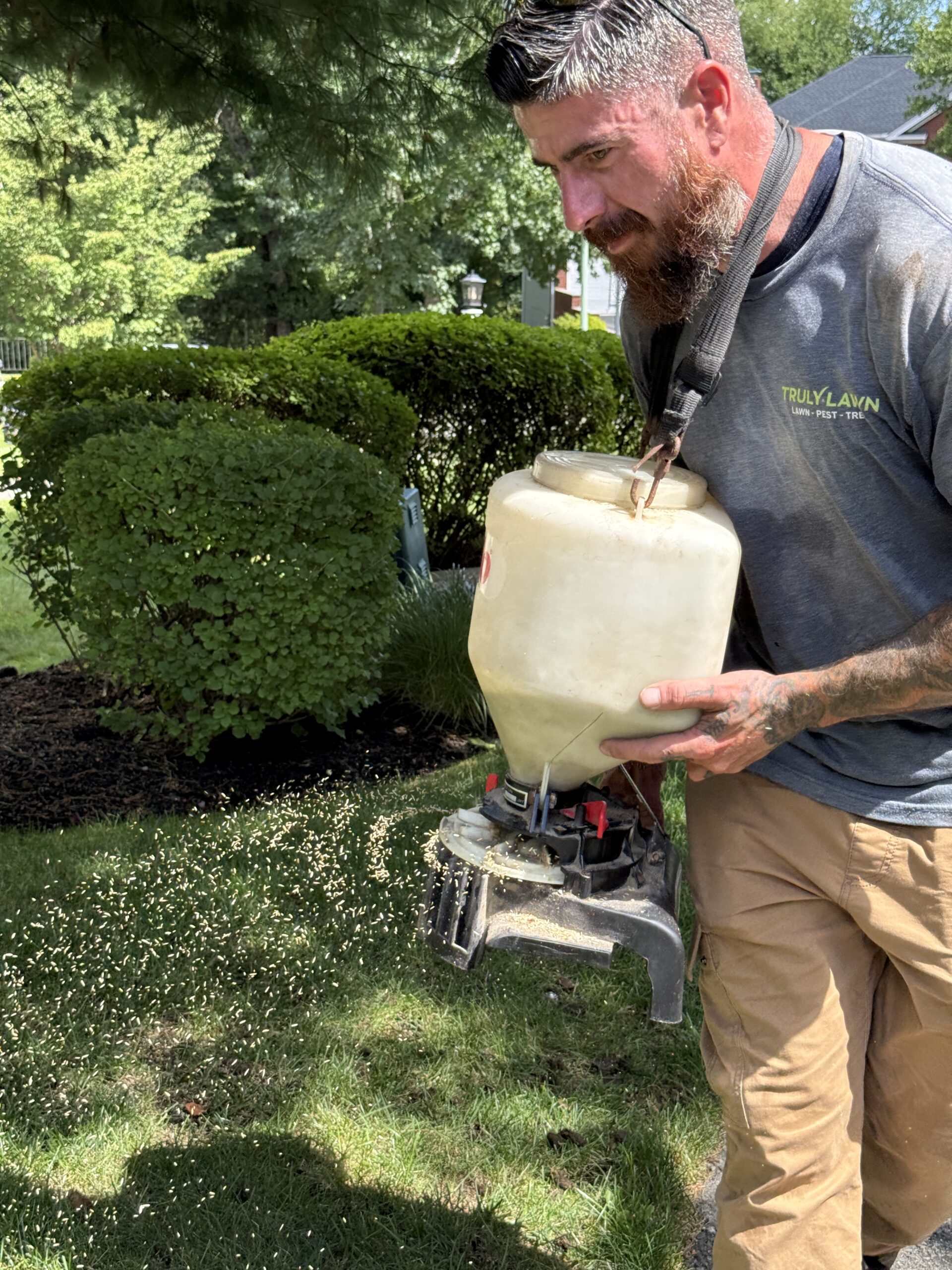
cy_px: 635
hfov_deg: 30.3
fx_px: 1760
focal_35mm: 48
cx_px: 476
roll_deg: +0.9
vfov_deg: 39.7
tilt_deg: -13.7
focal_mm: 6.76
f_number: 1.78
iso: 80
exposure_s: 1/754
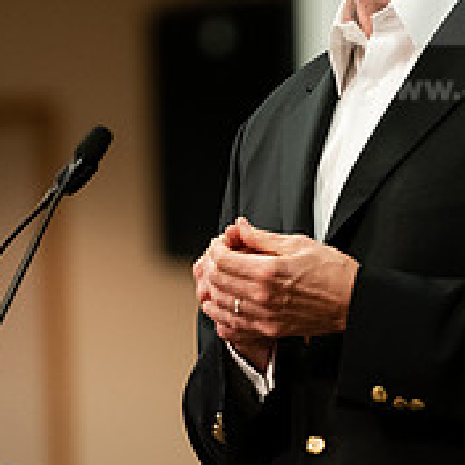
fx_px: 8313
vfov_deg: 3.2
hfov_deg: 3.2
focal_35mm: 547
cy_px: 144
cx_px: 243
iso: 2500
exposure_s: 1/200
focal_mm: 195
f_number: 2.8
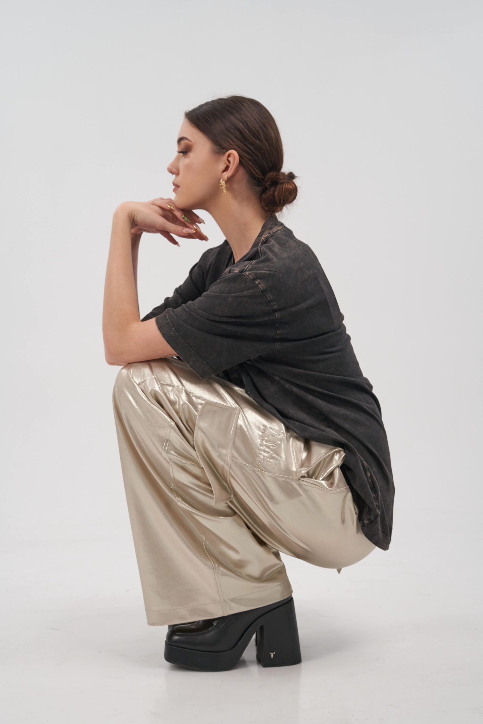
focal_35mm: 50
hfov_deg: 27.0
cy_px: 362
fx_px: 1006
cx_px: 242
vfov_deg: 39.6
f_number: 7.1
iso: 320
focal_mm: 50
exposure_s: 1/125
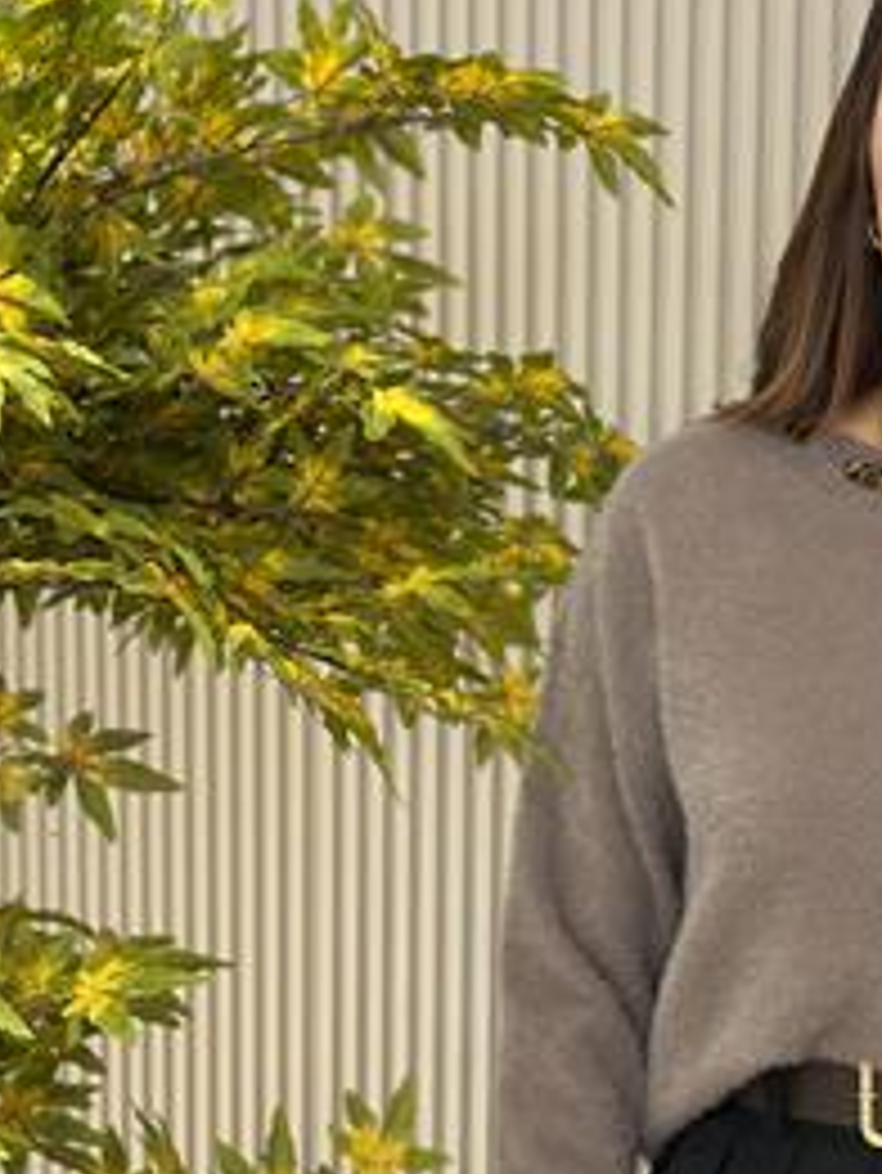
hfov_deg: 14.9
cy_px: 884
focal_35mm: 98
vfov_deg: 19.9
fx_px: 3327
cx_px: 828
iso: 64
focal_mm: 6.86
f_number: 1.78
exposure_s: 1/126
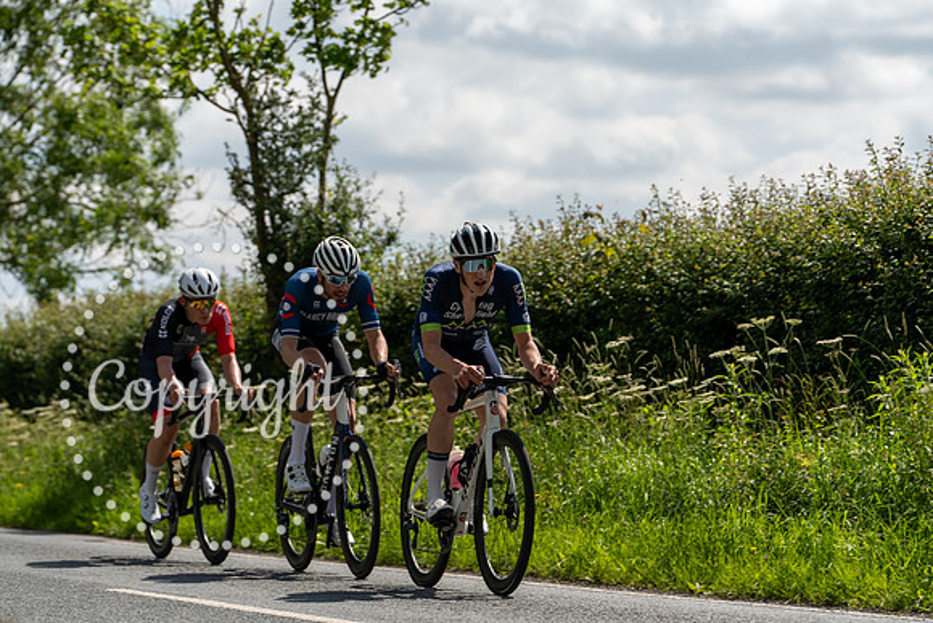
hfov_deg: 15.9
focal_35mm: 129
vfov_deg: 10.6
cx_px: 466
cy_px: 312
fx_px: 3344
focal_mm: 129
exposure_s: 1/1000
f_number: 5
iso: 100
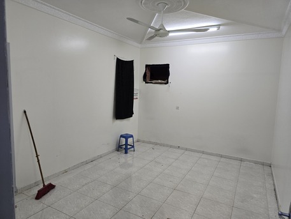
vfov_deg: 58.9
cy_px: 110
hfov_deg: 73.9
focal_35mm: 23
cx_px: 146
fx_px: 193
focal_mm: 6.3
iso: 250
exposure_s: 1/120
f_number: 1.7
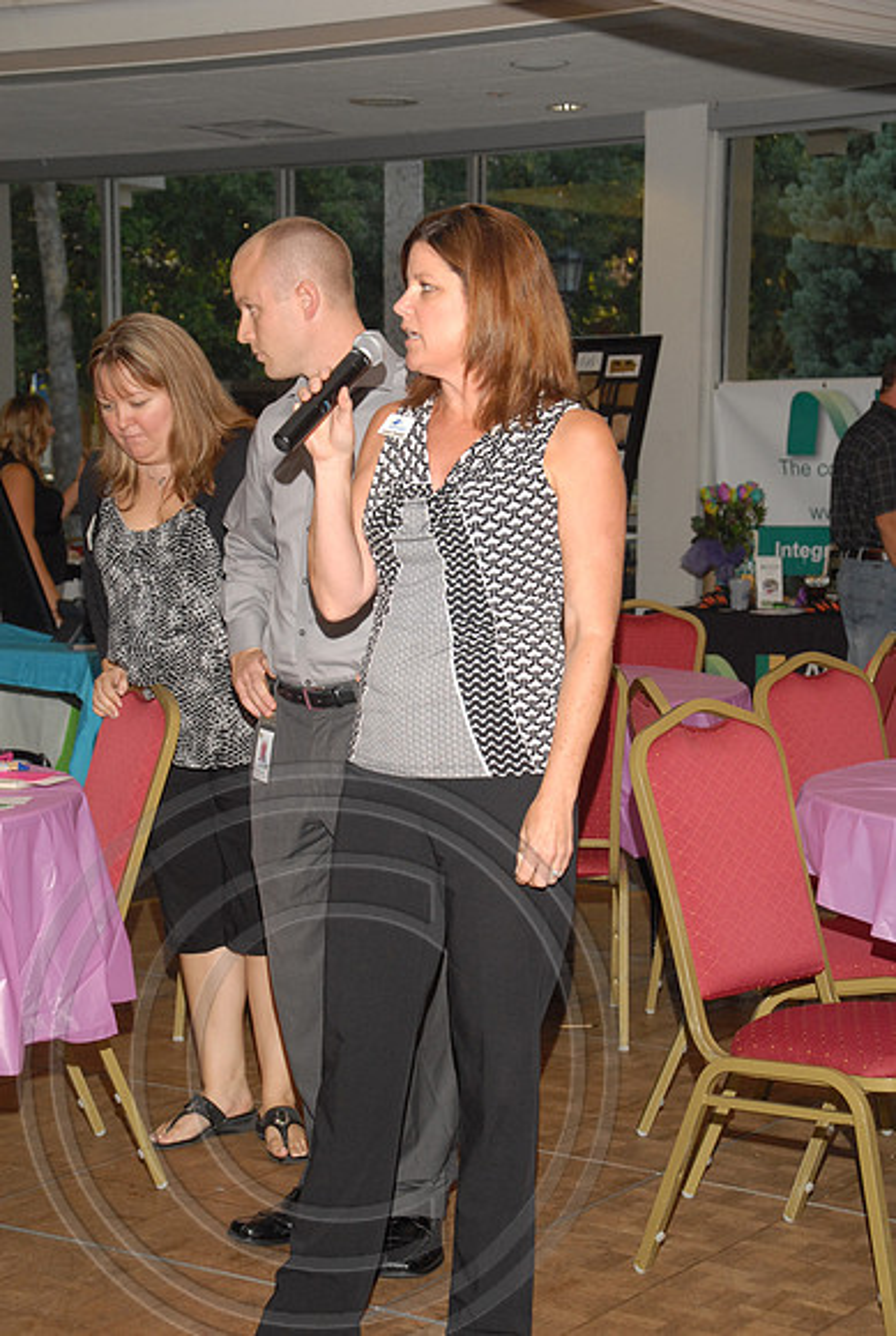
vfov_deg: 29.8
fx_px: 2509
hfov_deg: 20.2
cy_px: 668
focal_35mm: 68
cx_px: 448
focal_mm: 45
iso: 500
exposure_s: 1/125
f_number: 5.6
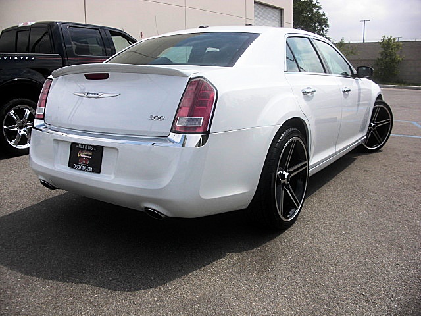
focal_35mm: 36
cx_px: 210
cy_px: 158
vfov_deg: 39.7
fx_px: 438
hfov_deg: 51.4
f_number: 7.9
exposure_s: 1/125
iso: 50
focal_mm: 6.3
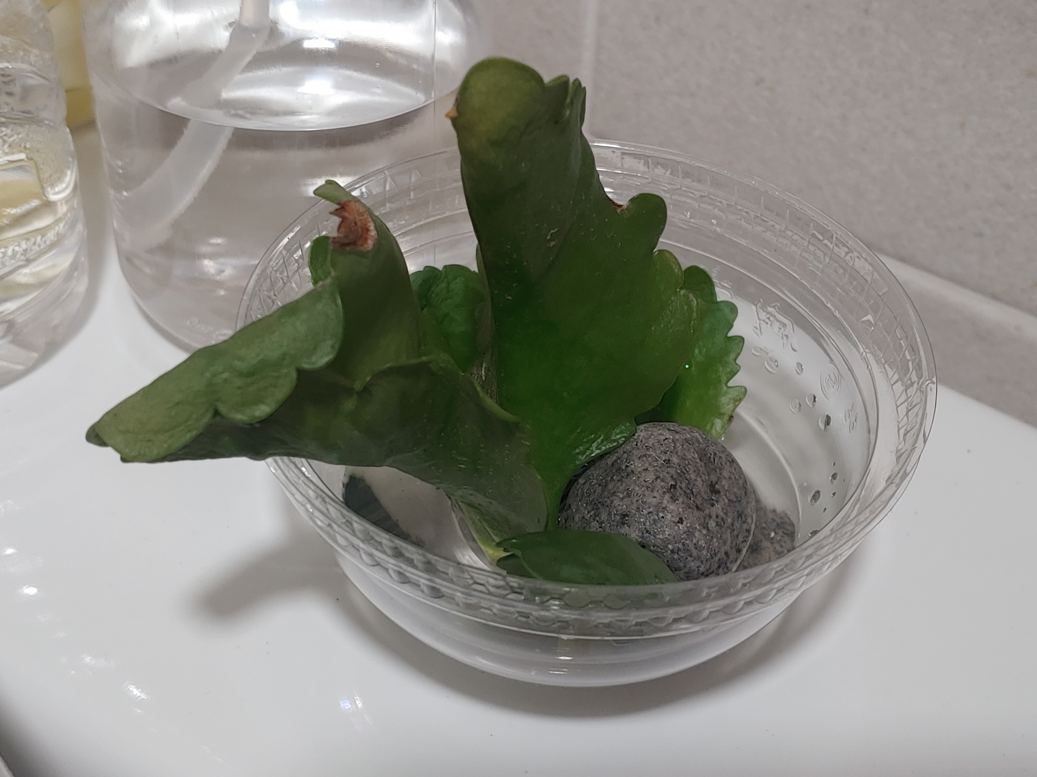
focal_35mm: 47
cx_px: 518
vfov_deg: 30.9
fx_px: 1408
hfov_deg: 40.4
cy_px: 388
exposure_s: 1/40
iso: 150
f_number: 1.5
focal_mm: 4.23
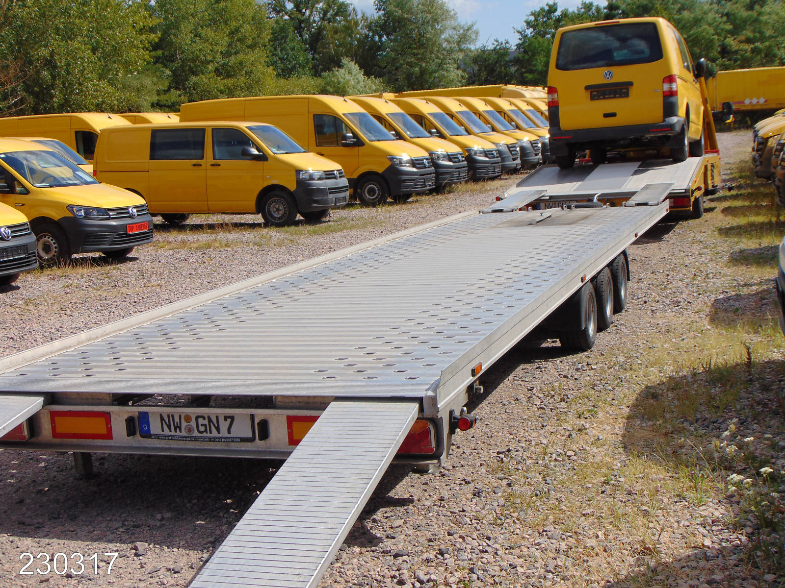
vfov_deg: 29.1
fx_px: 1134
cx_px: 392
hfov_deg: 38.2
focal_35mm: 50
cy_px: 294
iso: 80
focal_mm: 9
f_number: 9
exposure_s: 1/250
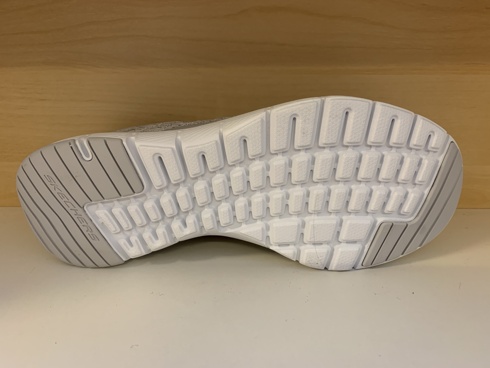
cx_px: 245
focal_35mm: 26
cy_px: 184
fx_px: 368
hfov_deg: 67.3
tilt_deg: -18.8
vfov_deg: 53.1
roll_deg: -0.7
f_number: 1.8
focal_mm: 4.25
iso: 125
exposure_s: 1/50
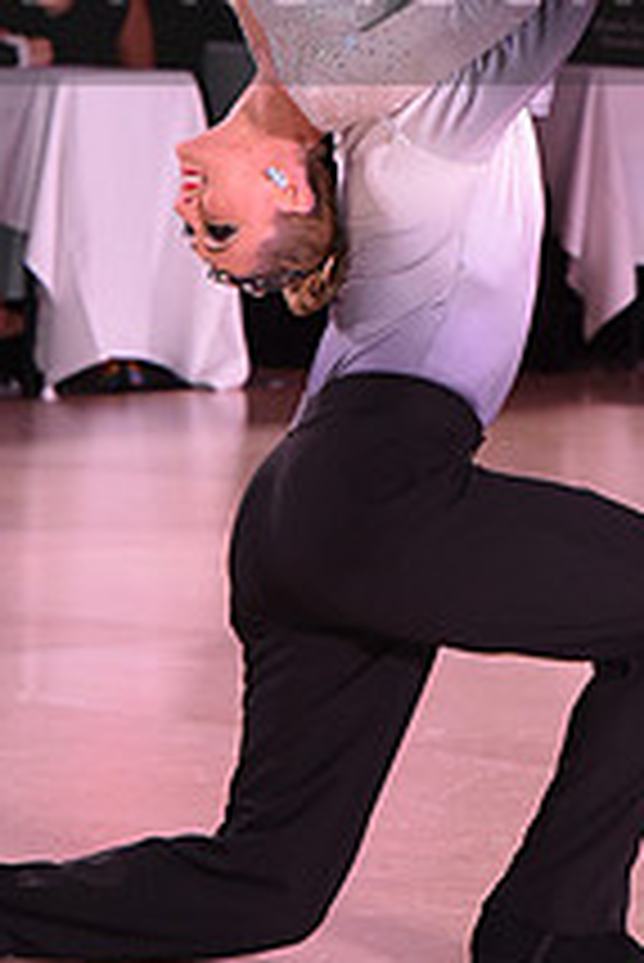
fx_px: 10153
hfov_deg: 3.6
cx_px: 381
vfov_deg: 5.4
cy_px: -63
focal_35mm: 379
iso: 2500
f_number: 5.6
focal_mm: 140
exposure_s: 1/320
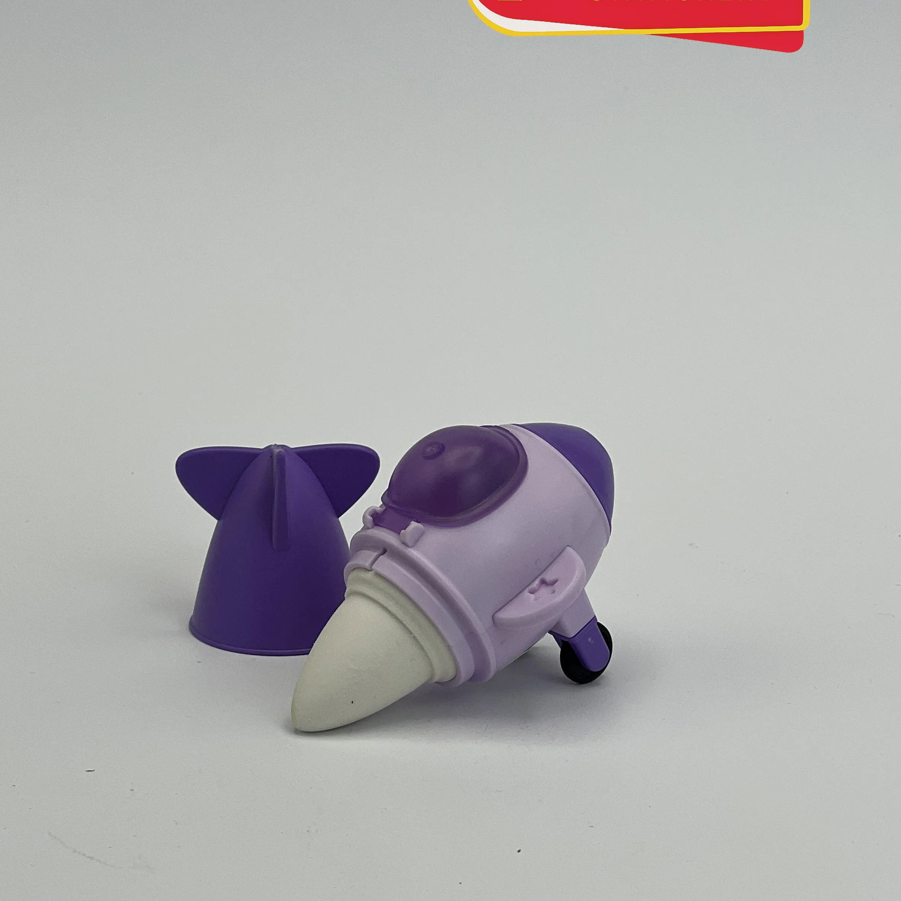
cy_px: 503
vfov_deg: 15.2
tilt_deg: -17.8
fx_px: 3386
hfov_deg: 15.2
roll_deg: -0.4
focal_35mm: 115
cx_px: 410
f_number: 2.8
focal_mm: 9
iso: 32
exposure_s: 1/442
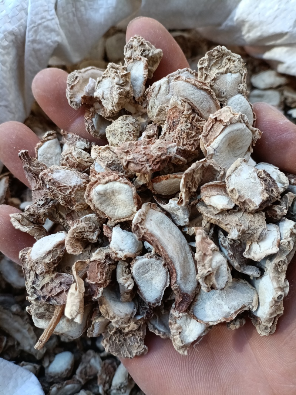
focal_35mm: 26
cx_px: 148
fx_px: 296
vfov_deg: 67.3
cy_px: 198
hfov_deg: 53.1
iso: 113
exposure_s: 1/100
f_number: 1.8
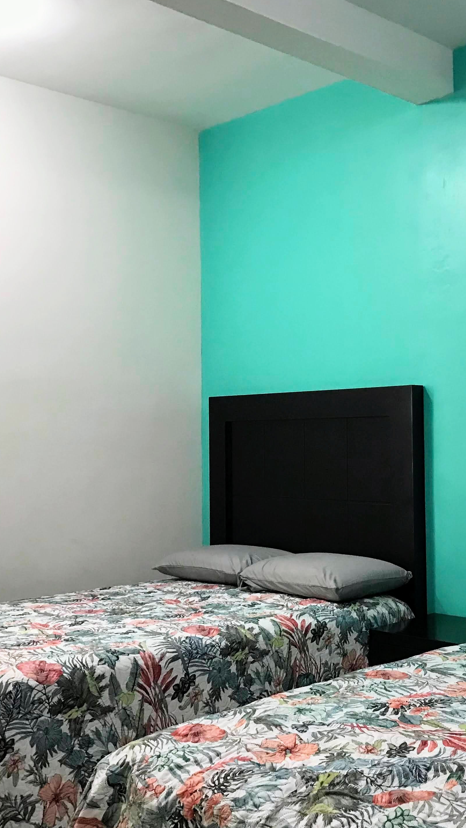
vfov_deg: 47.3
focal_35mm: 43
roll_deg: +0.5
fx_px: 944
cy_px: 433
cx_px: 381
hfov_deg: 27.1
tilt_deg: +1.2
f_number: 1.8
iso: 50
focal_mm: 3.99
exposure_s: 1/15
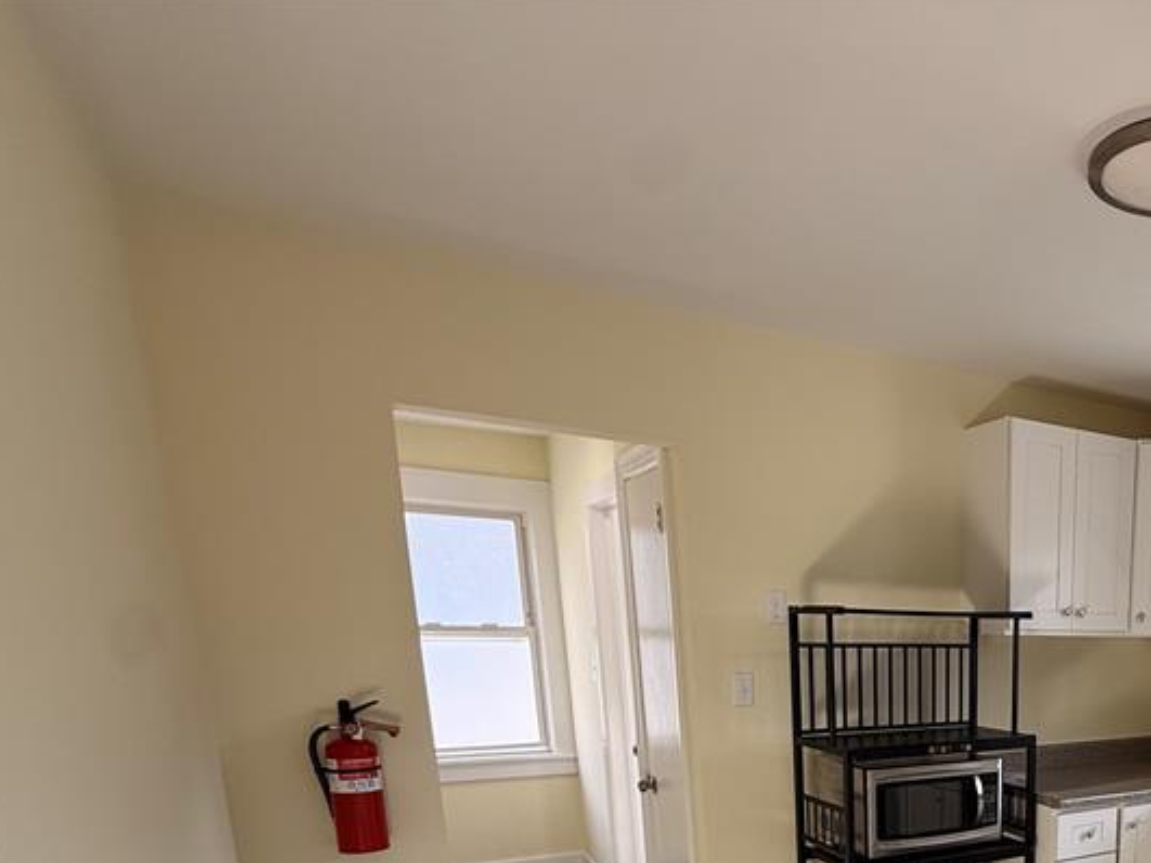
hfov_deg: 56.6
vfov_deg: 45.0
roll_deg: -1.5
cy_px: 826
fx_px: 898
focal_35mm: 27
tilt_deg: -10.1
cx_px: 1030
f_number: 2.2
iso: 64
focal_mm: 2.22
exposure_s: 1/99
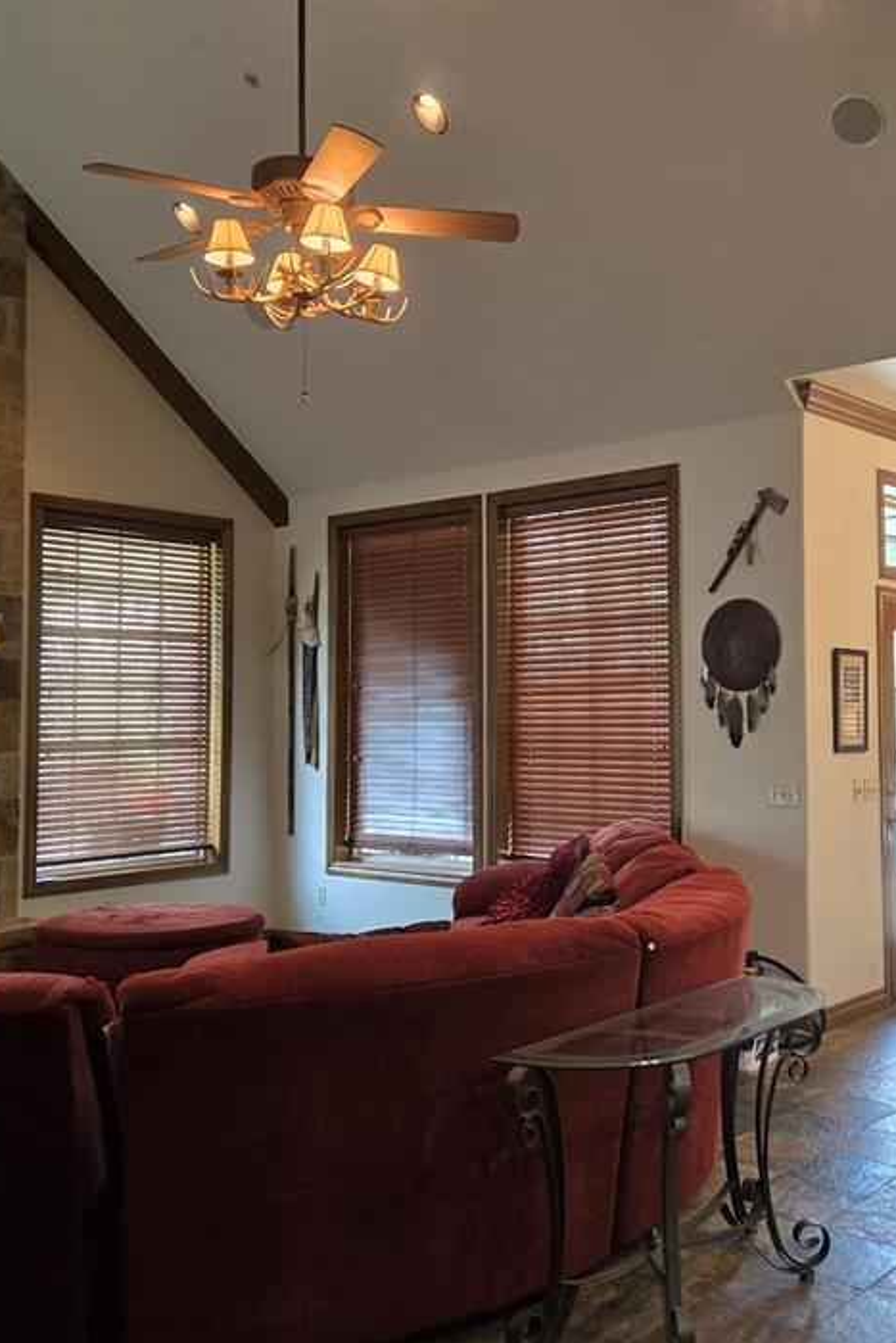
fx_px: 1306
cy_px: 641
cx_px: 558
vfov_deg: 54.4
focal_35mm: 35
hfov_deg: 37.6
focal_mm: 5.4
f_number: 1.8
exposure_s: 1/120
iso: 200
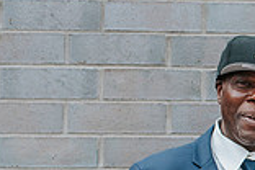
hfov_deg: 12.1
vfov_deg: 8.3
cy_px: 210
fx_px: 1162
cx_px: 338
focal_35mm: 164
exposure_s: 1/2000
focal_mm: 35
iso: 1100
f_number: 3.2
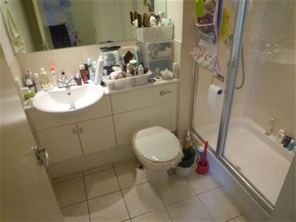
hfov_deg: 69.4
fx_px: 214
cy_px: 111
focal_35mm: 25
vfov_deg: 54.9
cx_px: 148
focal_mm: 4.4
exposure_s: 1/30
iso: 320
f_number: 2.8
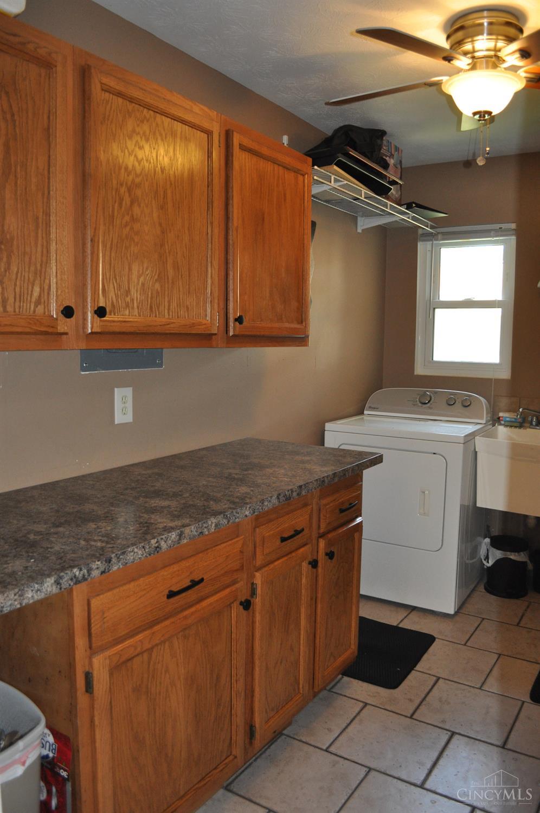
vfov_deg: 67.4
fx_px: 609
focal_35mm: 27
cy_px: 406
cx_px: 270
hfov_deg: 47.8
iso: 800
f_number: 3.5
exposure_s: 1/60
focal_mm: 18
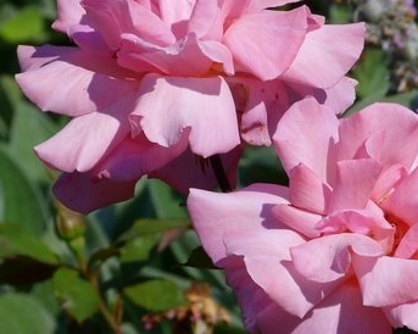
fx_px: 6269
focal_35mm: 507
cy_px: 188
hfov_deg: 3.8
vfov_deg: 3.1
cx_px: 266
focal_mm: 50
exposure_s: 1/640
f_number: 5.6
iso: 80
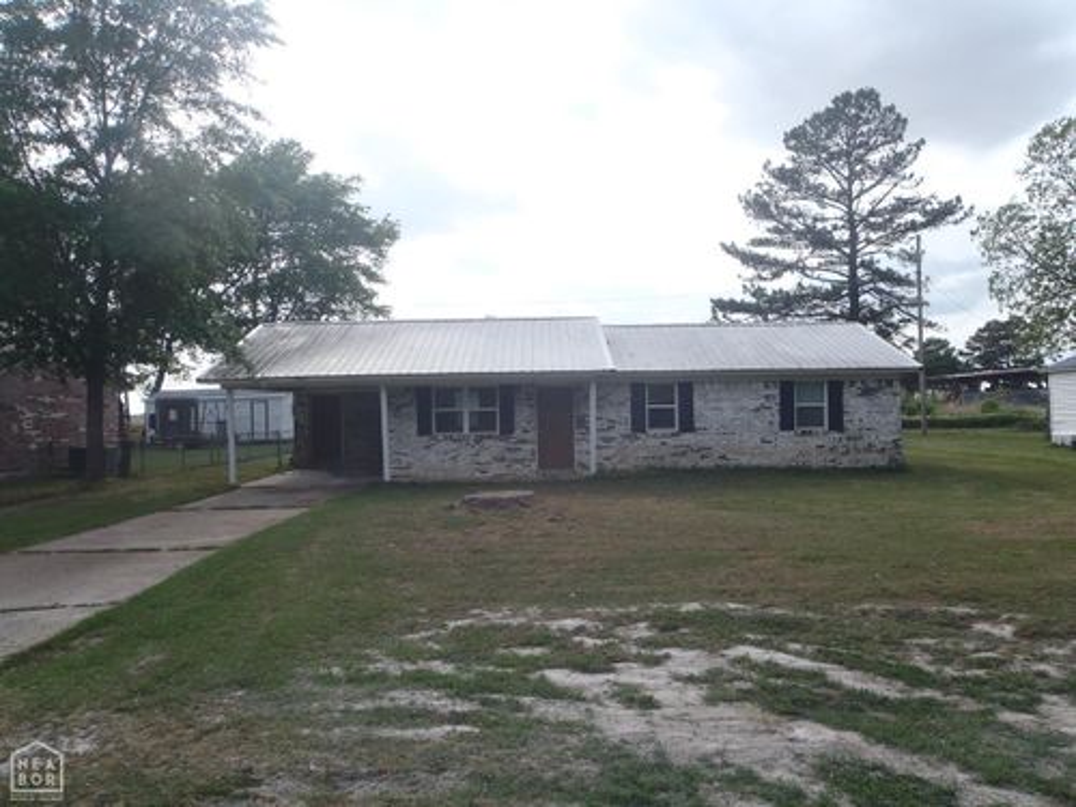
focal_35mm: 28
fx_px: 870
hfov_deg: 63.4
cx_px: 538
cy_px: 404
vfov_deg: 49.7
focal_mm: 5
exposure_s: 1/400
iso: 80
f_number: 4.5
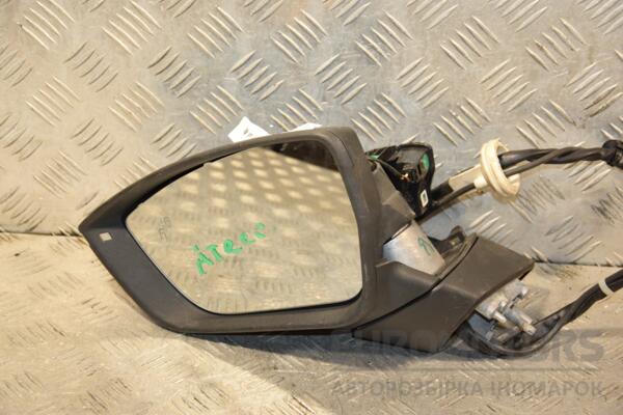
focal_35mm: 87
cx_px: 312
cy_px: 208
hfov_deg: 23.4
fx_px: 1505
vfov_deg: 15.7
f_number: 5
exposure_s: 1/125
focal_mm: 58
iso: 800
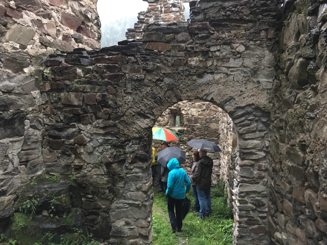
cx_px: 164
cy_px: 122
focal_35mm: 29
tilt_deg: -4.0
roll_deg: +0.0
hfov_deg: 61.7
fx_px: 274
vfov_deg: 48.2
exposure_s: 1/17
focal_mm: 4.15
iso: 400
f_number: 2.2
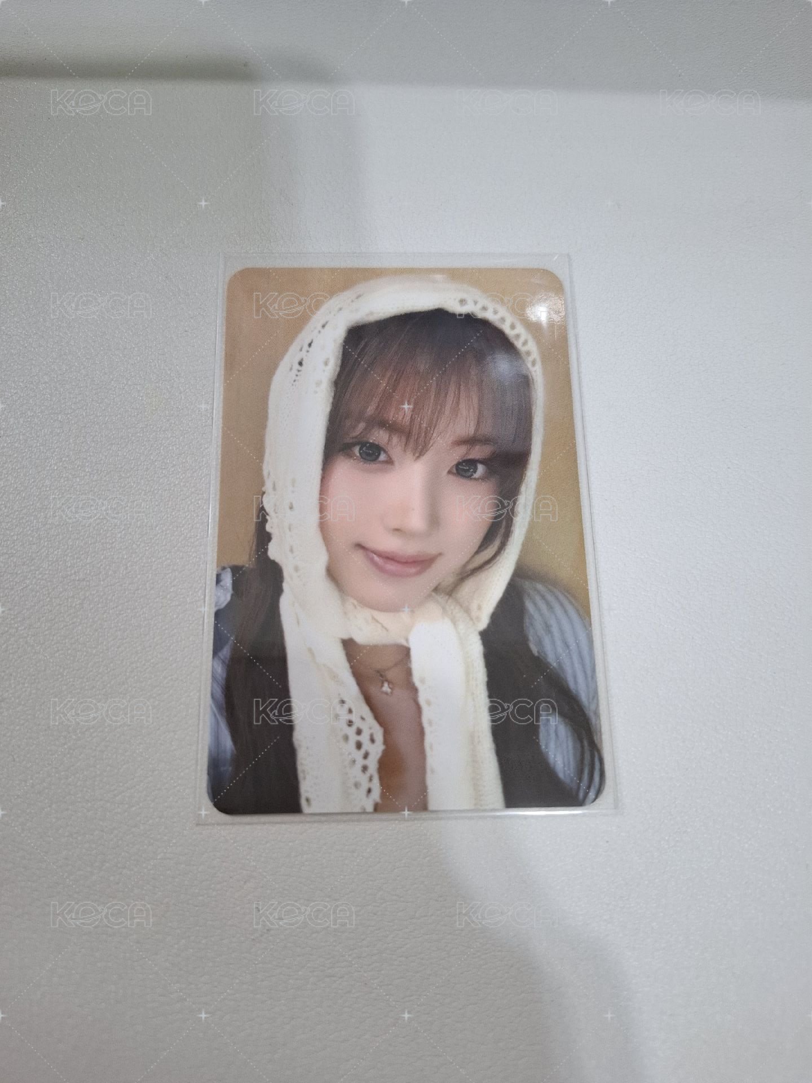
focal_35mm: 23
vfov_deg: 73.9
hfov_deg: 58.9
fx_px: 719
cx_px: 406
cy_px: 542
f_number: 1.8
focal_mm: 5.54
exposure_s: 1/60
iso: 200
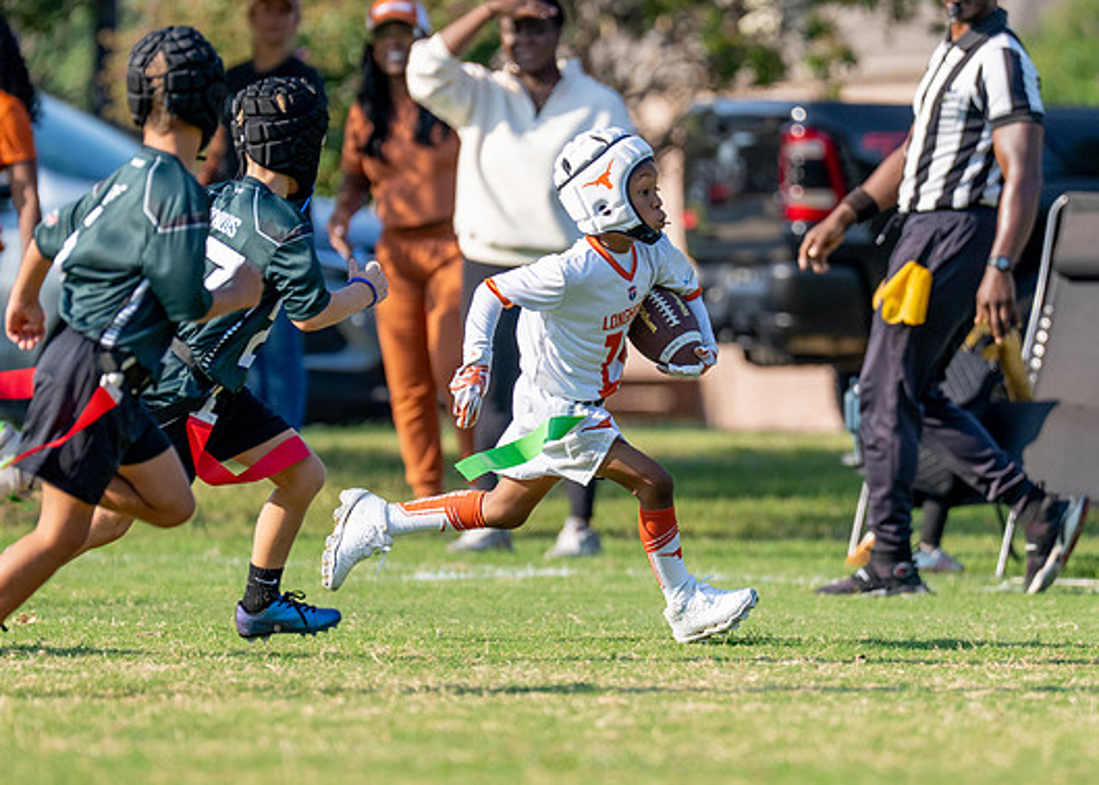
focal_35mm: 423
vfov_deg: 3.4
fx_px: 13205
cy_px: 414
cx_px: 594
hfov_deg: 4.8
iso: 200
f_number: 2.8
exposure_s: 1/2500
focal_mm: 200
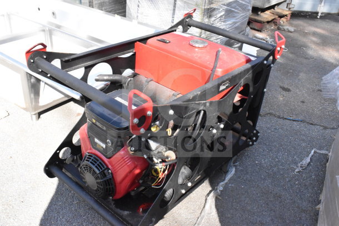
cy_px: 113
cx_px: 170
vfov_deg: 38.4
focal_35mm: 34
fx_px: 325
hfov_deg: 55.1
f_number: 16
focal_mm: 23
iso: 6400
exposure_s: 1/1000
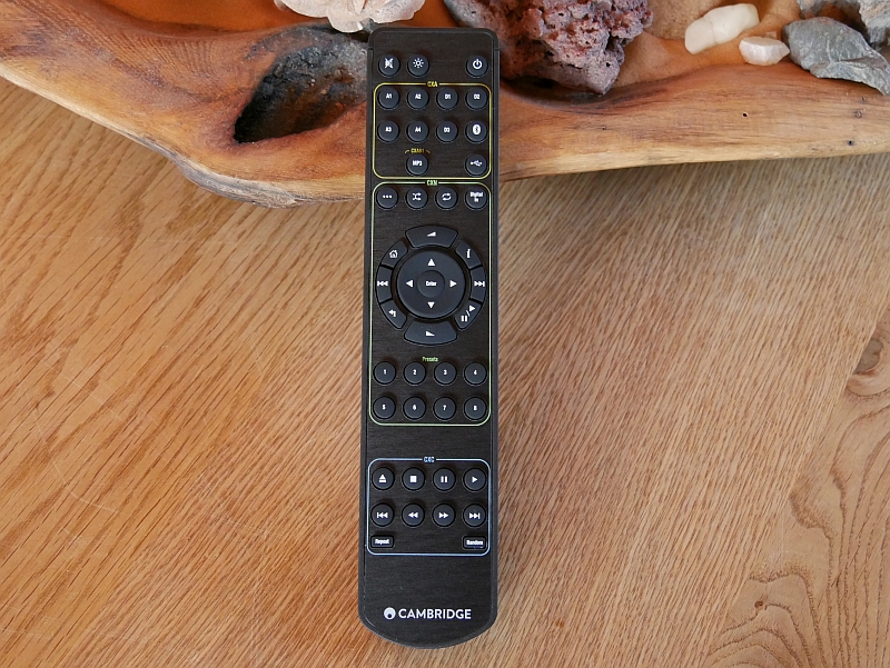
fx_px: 1338
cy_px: 334
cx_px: 445
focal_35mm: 52
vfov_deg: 28.1
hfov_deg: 36.8
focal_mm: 26
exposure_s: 1/60
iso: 3200
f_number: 4.2
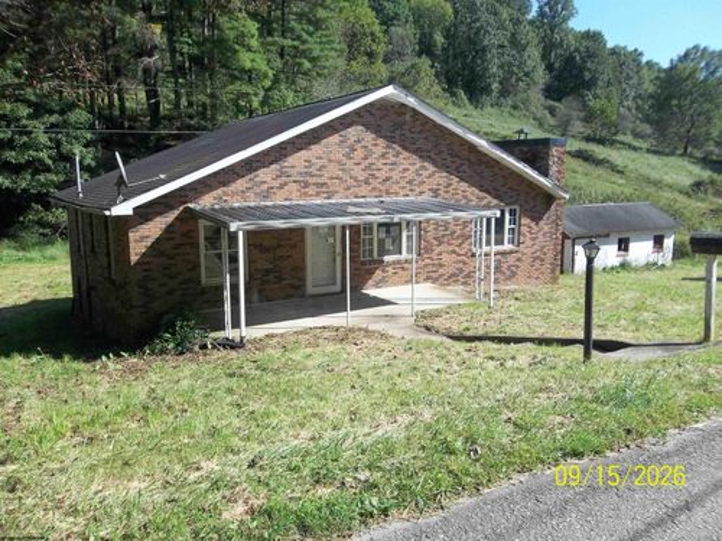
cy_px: 270
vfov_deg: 51.4
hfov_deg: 65.3
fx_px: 563
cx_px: 361
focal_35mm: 27
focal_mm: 4.9
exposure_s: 1/100
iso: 80
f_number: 8.9
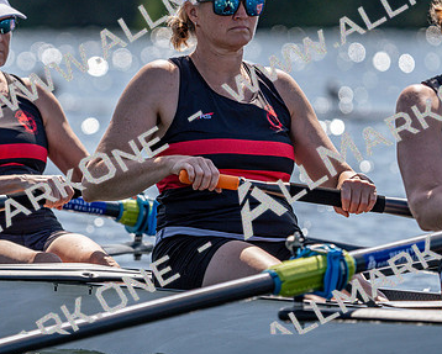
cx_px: 132
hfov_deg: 3.5
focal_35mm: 559
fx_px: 7319
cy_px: 123
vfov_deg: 2.8
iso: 320
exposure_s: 1/2000
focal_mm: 368
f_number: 6.3
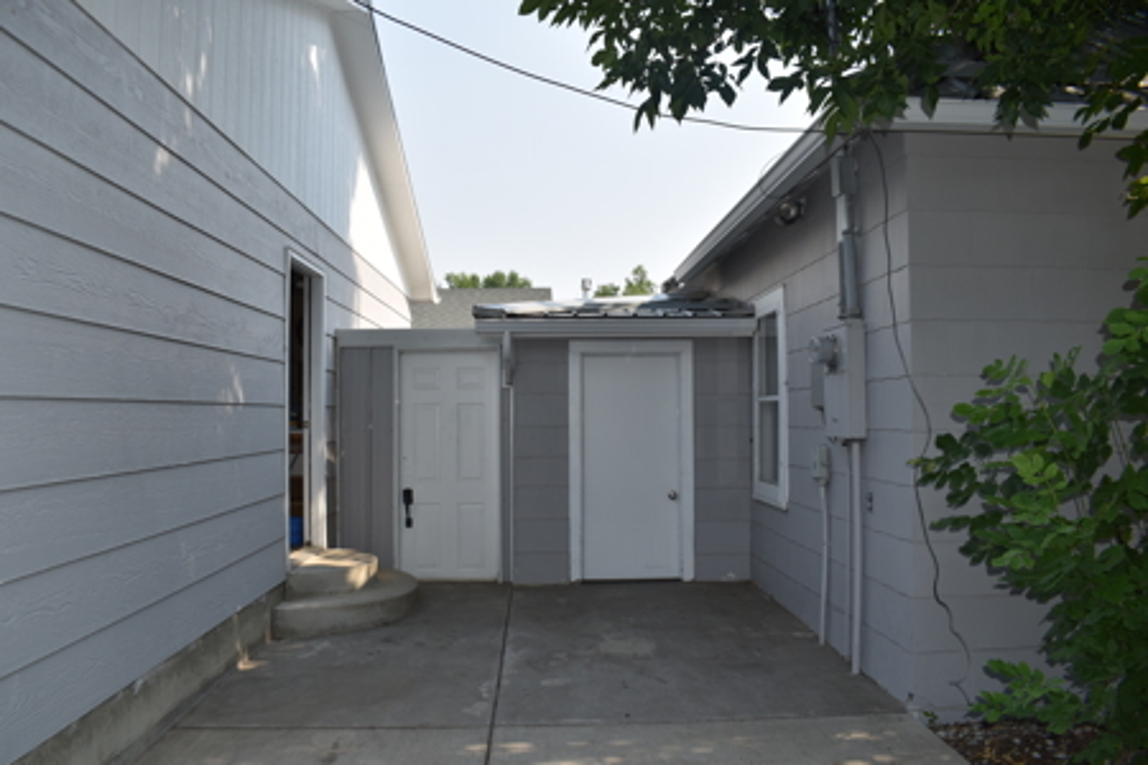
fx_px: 861
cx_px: 574
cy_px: 382
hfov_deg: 67.4
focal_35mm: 27
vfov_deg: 47.9
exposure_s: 1/200
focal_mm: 18
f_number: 8
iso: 100
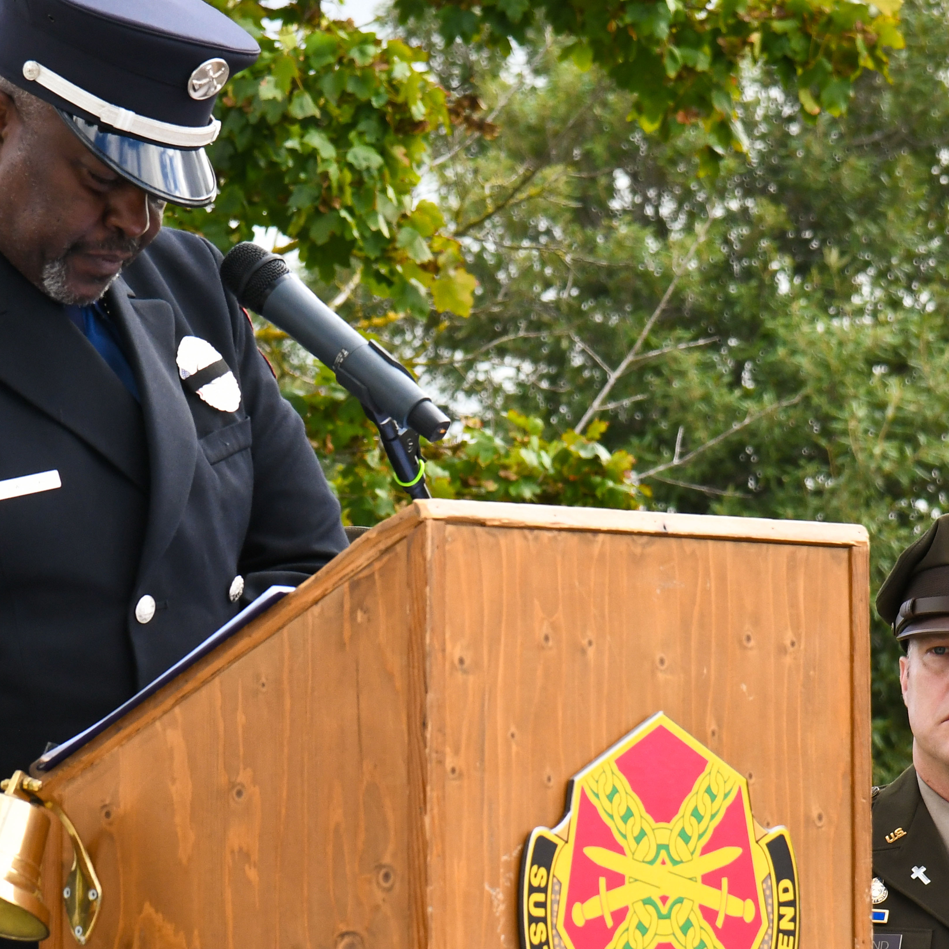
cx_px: 359
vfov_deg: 6.8
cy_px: 726
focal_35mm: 258
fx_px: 8002
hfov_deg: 6.8
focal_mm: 120
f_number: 8
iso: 640
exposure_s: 1/250
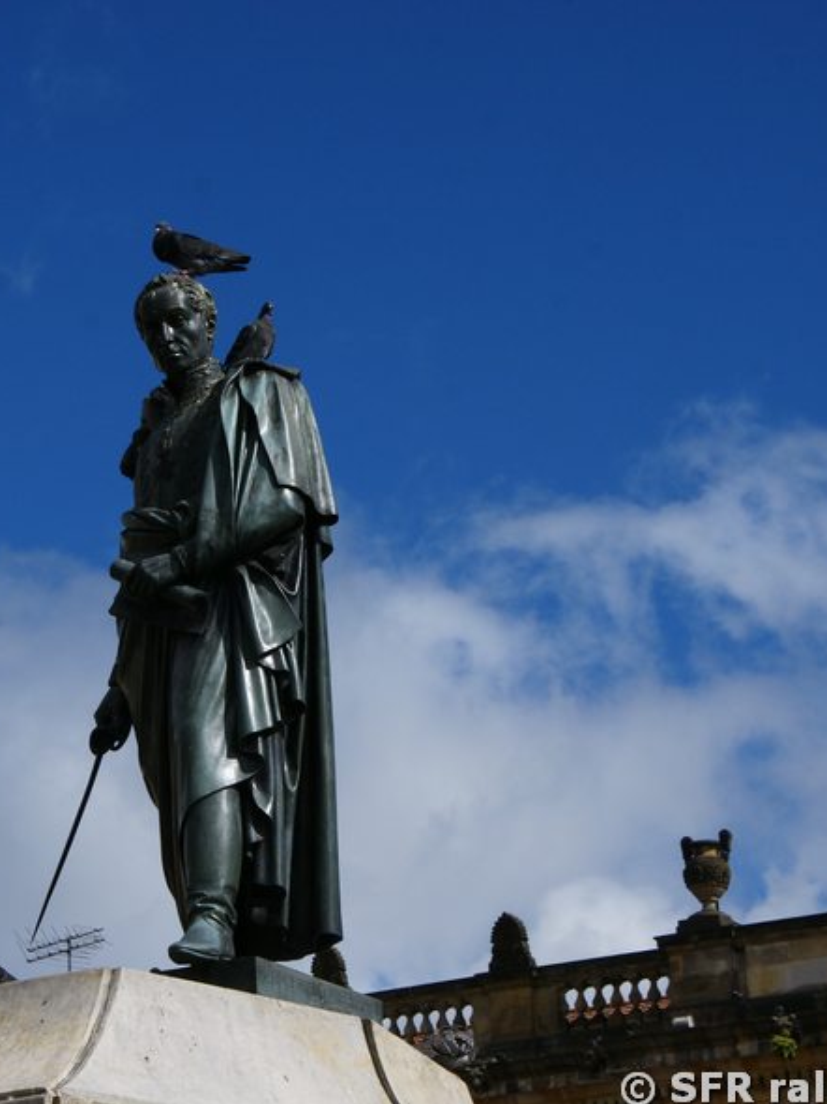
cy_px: 559
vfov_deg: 14.9
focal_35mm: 132
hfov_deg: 11.2
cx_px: 253
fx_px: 4208
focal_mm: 60
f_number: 13
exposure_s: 1/400
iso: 200
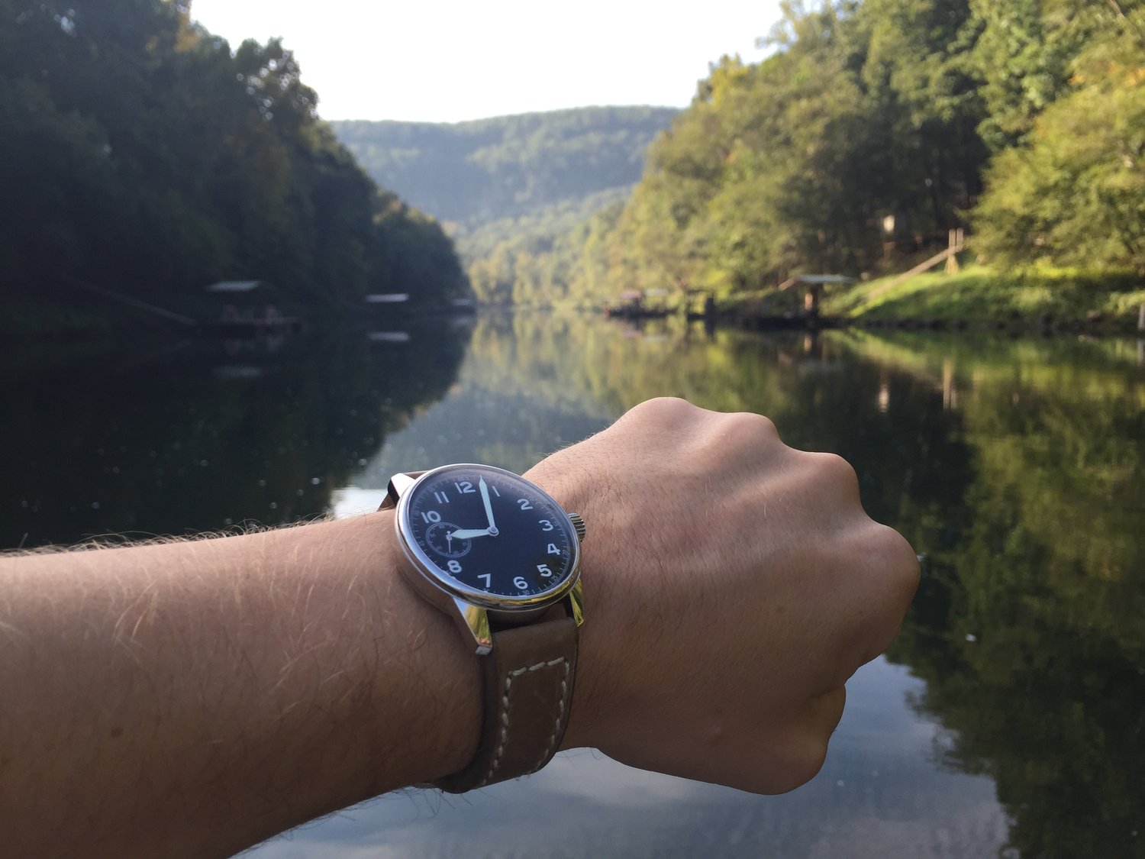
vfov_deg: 48.2
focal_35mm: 29
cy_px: 430
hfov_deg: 61.7
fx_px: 959
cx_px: 572
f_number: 2.2
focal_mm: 4.15
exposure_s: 1/439
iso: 32
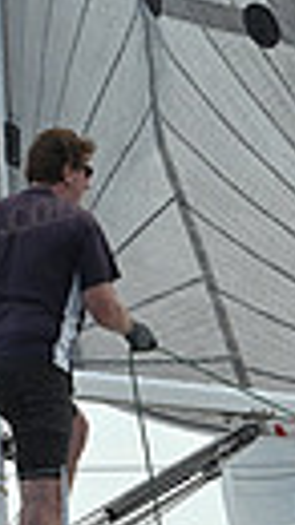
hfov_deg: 3.7
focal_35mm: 327
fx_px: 4553
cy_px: 410
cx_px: 307
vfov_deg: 6.6
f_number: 7.1
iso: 250
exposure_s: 1/1250
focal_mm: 70
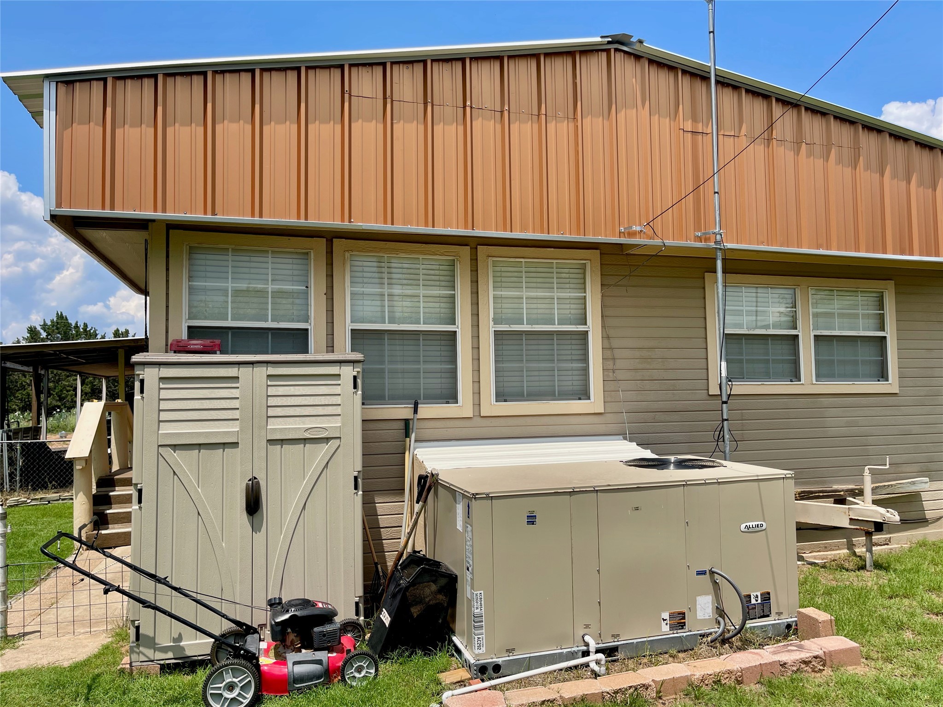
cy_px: 354
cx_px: 472
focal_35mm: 26
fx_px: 708
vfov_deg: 53.1
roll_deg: +1.0
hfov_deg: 67.3
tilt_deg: +4.8
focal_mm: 5.1
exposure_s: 1/3663
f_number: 1.6
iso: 32
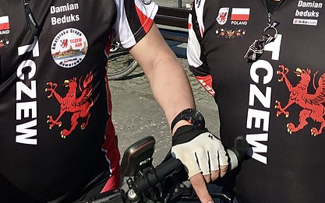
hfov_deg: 32.0
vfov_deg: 18.9
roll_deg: -0.3
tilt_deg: -2.8
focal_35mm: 64
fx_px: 567
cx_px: 152
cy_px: -56
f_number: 1.8
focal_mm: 3.99
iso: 20
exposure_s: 1/2994
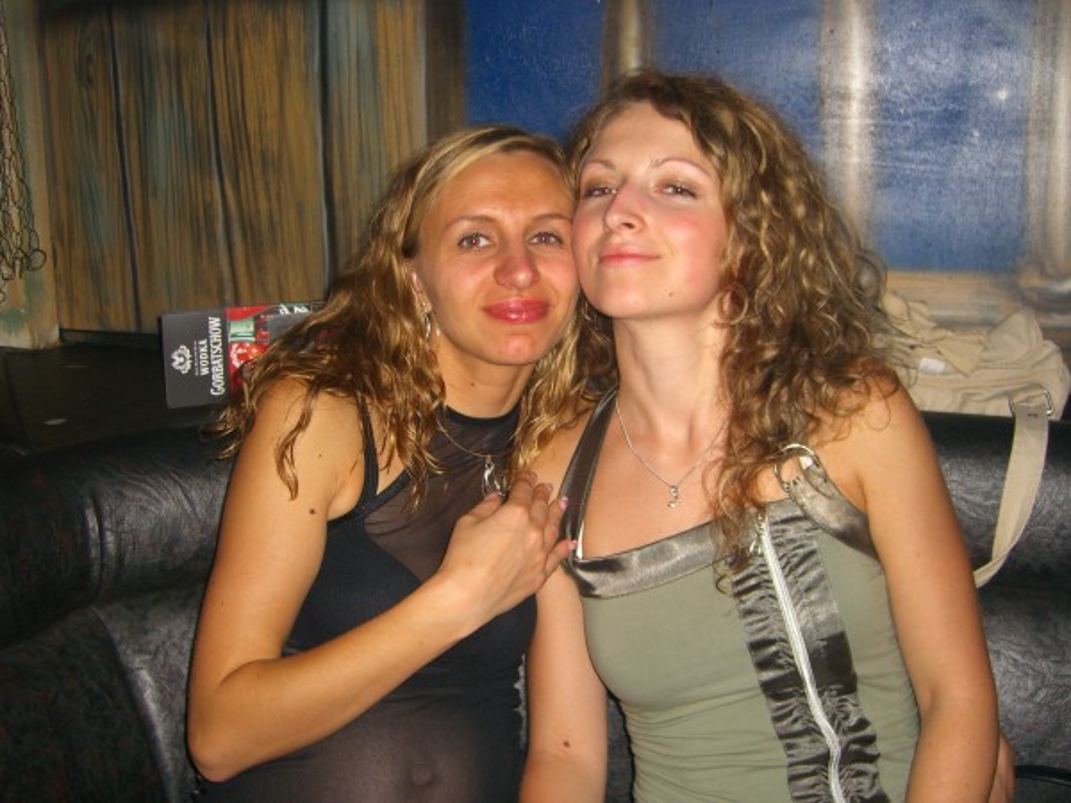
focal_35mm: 38
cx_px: 536
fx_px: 1176
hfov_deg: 49.0
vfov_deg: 37.7
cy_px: 402
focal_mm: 7.9
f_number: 2.8
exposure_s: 1/60
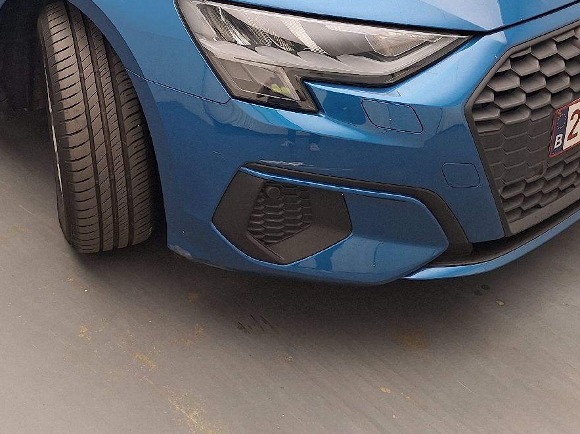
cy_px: -28
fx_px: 838
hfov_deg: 37.4
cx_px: 158
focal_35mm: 50
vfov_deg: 27.0
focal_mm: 5.54
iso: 40
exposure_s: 1/50
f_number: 1.8
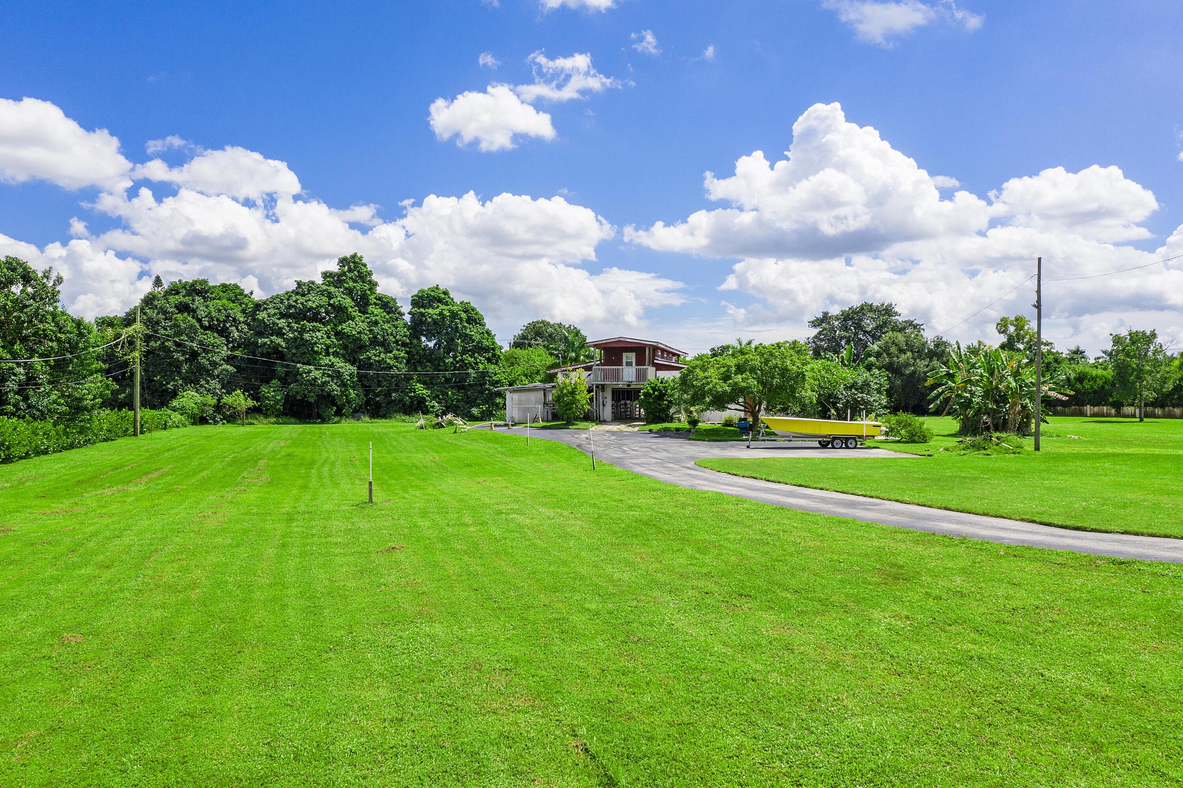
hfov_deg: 65.5
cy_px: 394
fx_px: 920
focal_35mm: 28
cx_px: 592
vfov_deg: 46.4
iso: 100
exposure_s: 1/800
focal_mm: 10.26
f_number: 6.3
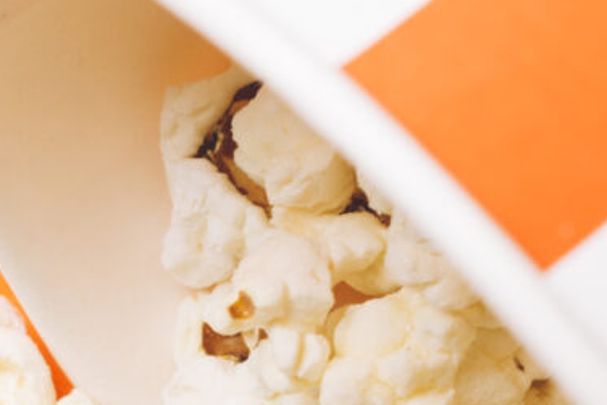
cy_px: 967
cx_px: -591
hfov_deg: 5.9
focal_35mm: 340
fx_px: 5735
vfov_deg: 4.0
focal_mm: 50
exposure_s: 1/160
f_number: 7.1
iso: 100
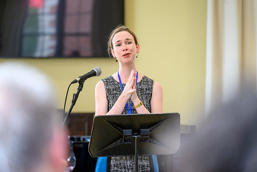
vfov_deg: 9.0
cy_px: 86
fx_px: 1091
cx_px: 128
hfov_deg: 13.4
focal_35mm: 153
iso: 2800
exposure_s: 1/400
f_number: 2.8
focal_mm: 150
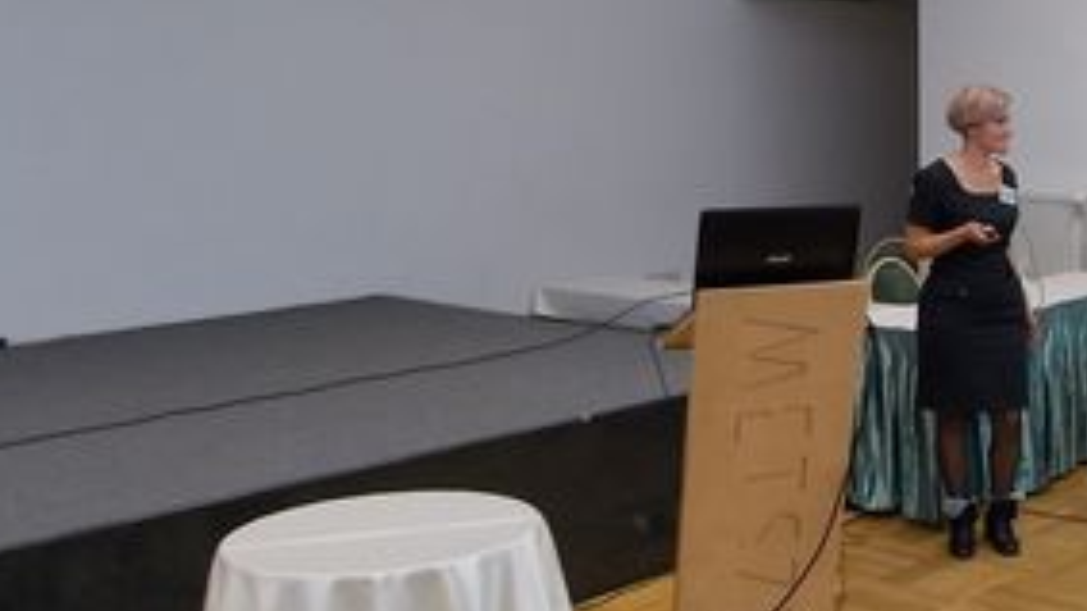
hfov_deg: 37.5
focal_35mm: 52
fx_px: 1498
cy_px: 223
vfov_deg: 23.0
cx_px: 956
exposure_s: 1/25
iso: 160
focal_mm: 4.6
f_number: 3.2
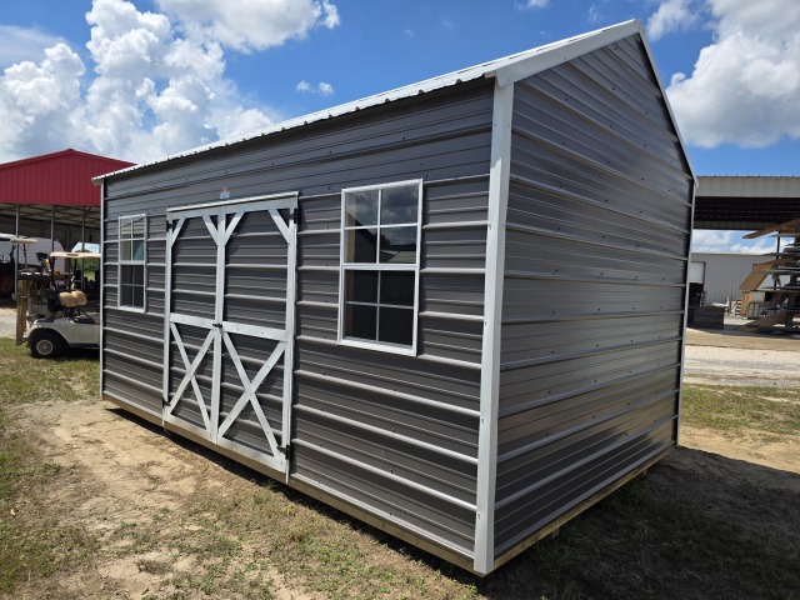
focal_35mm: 23
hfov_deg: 73.9
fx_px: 532
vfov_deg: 58.9
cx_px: 400
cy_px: 300
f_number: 1.7
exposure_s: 1/6574
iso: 80
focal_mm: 6.3
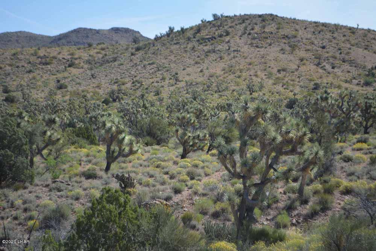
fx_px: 862
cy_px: 126
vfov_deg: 16.6
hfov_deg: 24.6
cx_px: 188
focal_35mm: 82
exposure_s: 1/1600
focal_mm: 55
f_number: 5.6
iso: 400
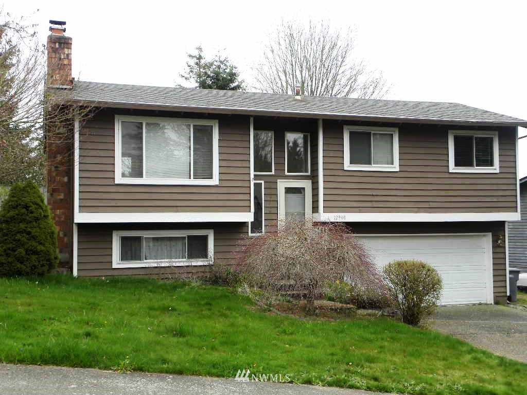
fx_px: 700
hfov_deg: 41.2
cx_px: 264
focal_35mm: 46
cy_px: 198
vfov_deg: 31.5
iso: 64
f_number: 3.2
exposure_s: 1/115
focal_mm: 8.2
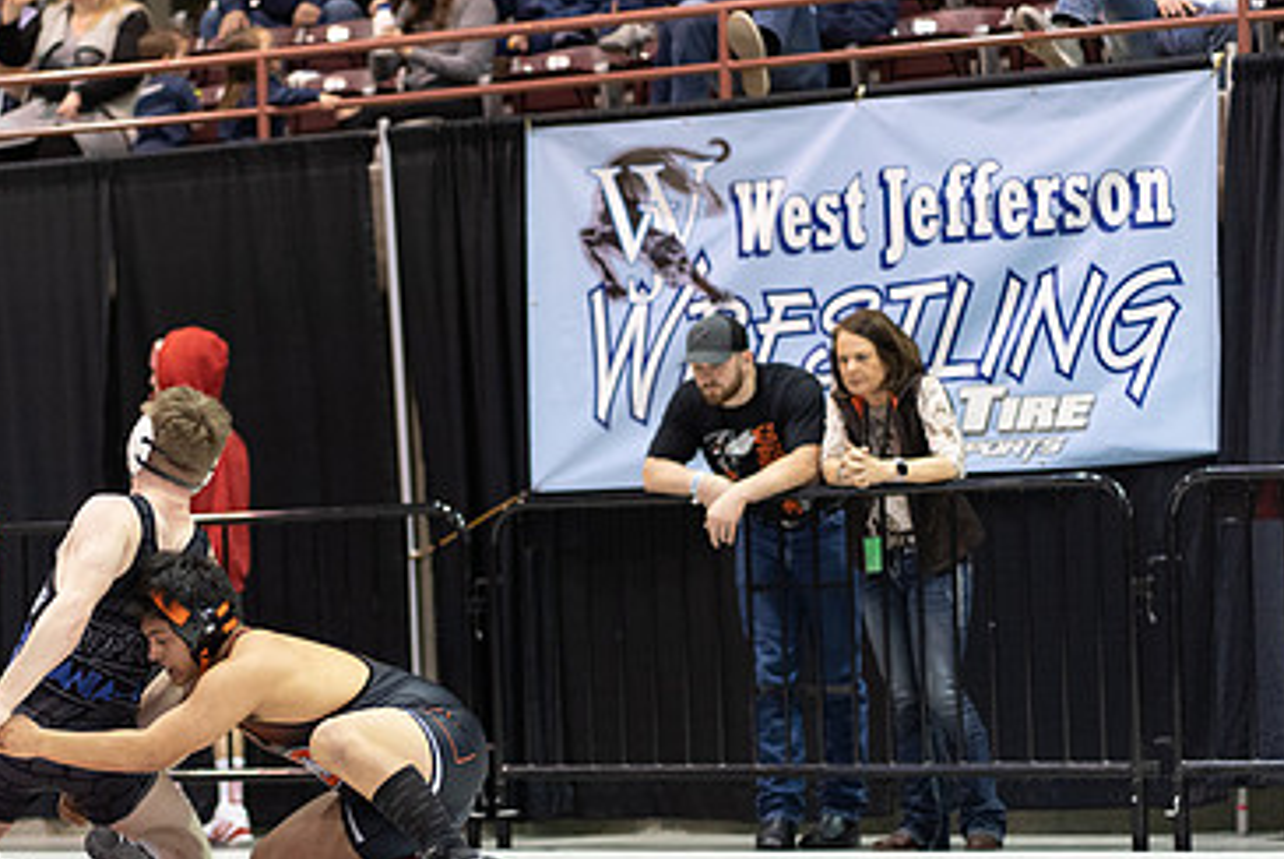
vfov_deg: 10.2
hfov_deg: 15.1
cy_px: 481
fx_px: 4819
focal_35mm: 135
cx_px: 383
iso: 2500
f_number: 1.8
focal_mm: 85
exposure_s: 1/500
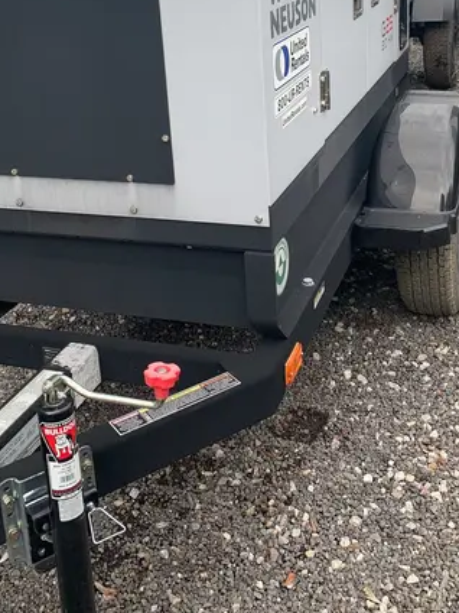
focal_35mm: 45
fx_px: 796
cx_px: 235
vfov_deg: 40.2
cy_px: 115
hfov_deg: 32.2
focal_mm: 4.25
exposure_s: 1/303
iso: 25
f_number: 1.8
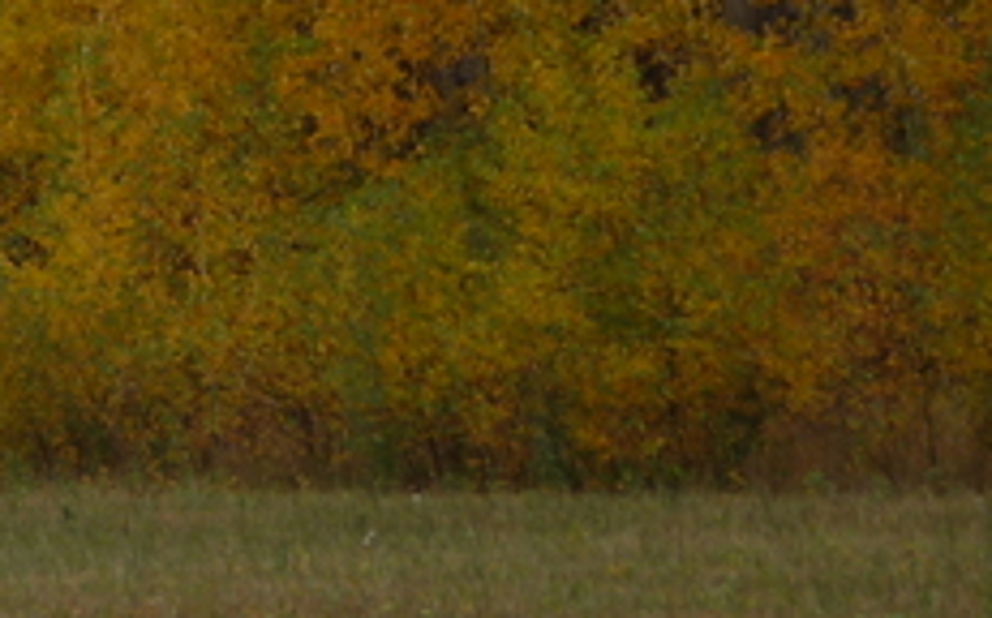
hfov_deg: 7.0
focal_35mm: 299
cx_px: -356
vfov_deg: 4.4
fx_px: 8078
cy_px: -242
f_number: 5.7
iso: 100
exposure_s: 1/200
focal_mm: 16.3
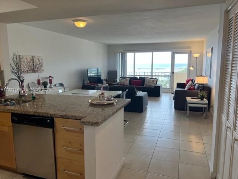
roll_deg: +0.6
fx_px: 179
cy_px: 90
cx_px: 119
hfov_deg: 67.3
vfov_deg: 53.1
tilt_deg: -8.6
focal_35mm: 26
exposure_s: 1/156
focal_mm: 5.7
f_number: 1.5
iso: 64
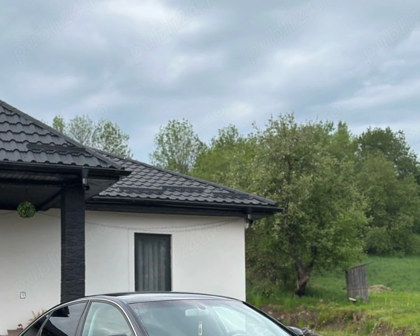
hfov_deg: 28.3
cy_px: 275
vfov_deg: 22.5
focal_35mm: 67
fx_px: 833
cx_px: 207
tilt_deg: +4.3
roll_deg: +0.9
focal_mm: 6.86
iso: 125
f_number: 1.78
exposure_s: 1/94
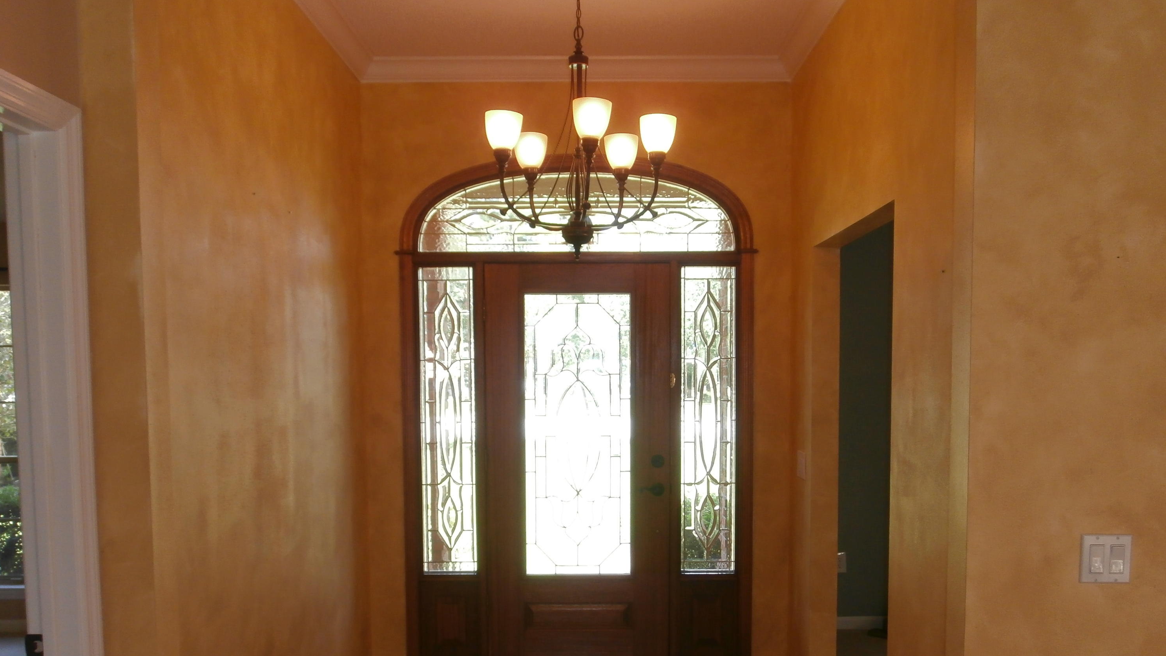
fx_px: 1020
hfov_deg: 59.5
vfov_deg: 35.3
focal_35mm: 33
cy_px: 428
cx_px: 587
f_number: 3.5
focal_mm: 5.36
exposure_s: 1/50
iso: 200
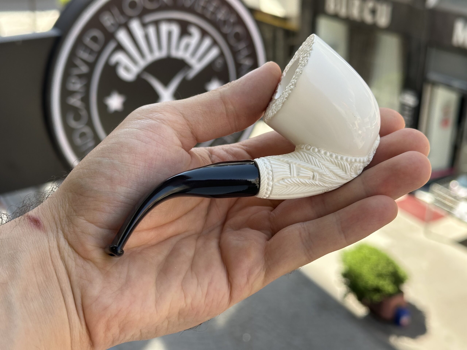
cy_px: 175
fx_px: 648
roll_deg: +0.8
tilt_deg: -24.1
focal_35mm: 48
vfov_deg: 30.3
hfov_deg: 39.7
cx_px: 234
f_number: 1.78
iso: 64
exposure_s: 1/672
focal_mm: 6.86
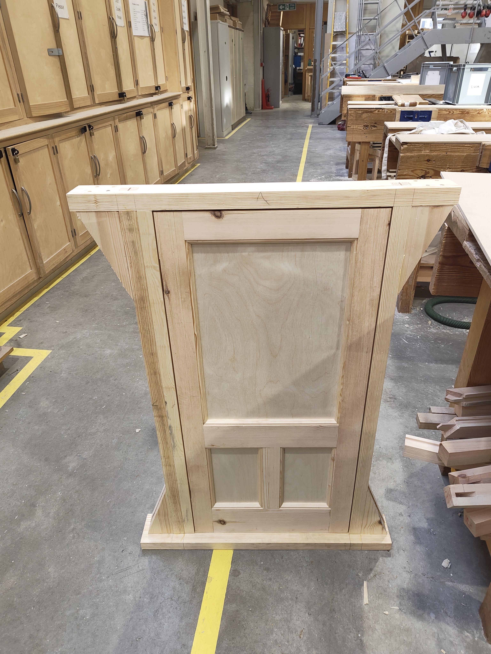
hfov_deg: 56.8
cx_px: 246
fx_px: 454
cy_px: 327
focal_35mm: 24
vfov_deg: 71.6
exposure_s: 1/50
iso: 329
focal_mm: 5.56
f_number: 1.88
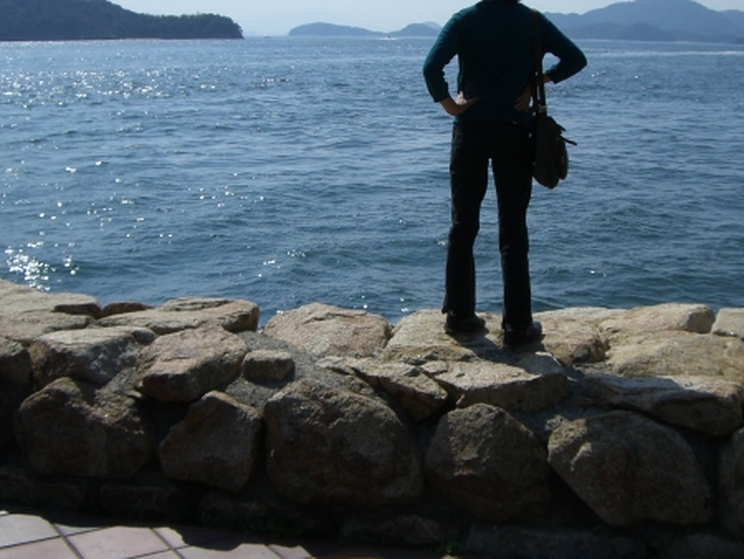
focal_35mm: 54
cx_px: 445
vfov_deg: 27.0
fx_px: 1161
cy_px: 210
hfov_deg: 35.4
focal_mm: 6.2
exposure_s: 1/1600
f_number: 4.3
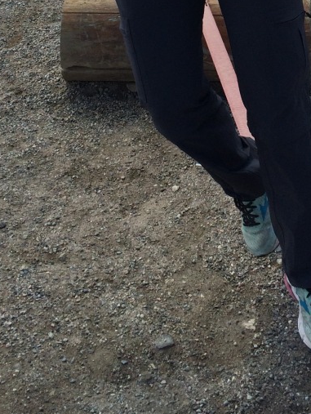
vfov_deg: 23.1
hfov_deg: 18.6
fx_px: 933
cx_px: 279
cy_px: -75
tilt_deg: -18.3
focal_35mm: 78
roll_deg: +7.5
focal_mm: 4.15
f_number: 2.2
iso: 32
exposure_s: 1/1172
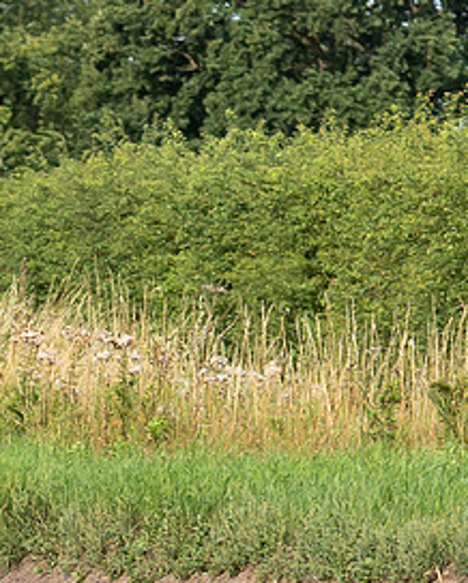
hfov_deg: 2.8
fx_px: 9529
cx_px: -359
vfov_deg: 3.5
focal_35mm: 551
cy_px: 554
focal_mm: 73
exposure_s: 1/640
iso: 125
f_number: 4
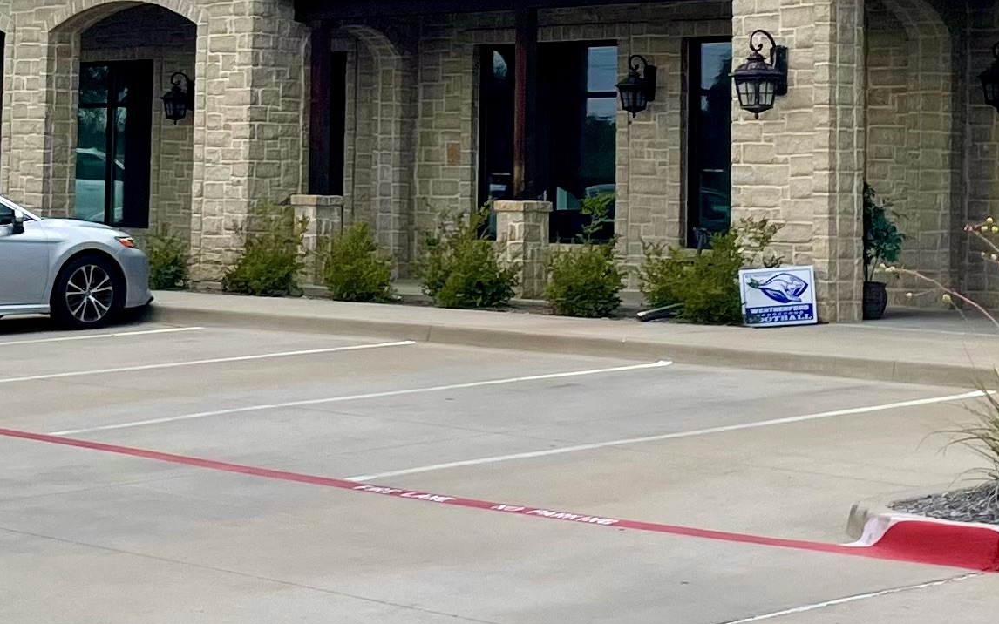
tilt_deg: +3.8
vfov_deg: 13.3
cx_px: 362
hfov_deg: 21.4
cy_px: -22
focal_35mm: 97
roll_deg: -1.0
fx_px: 2641
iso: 32
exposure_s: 1/6135
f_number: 1.6
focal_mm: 4.2
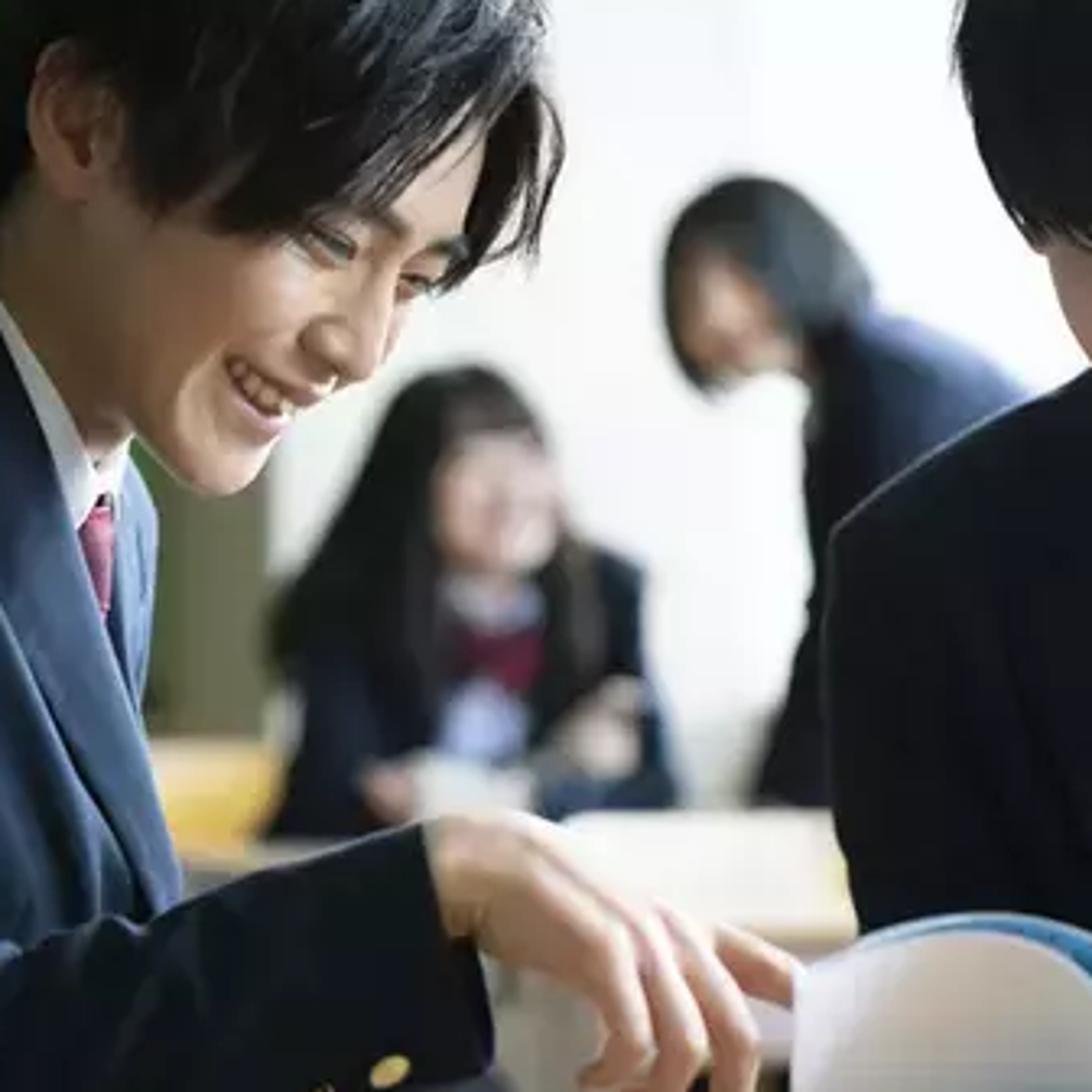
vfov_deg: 13.5
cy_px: 609
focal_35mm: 129
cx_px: 725
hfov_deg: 13.5
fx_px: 4604
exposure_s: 1/500
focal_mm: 85
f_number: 3.2
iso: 1600
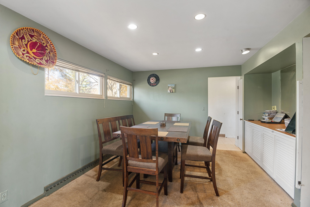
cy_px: 104
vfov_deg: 43.6
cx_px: 155
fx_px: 258
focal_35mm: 30
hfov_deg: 61.9
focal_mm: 30
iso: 320
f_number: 9
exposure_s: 1/5
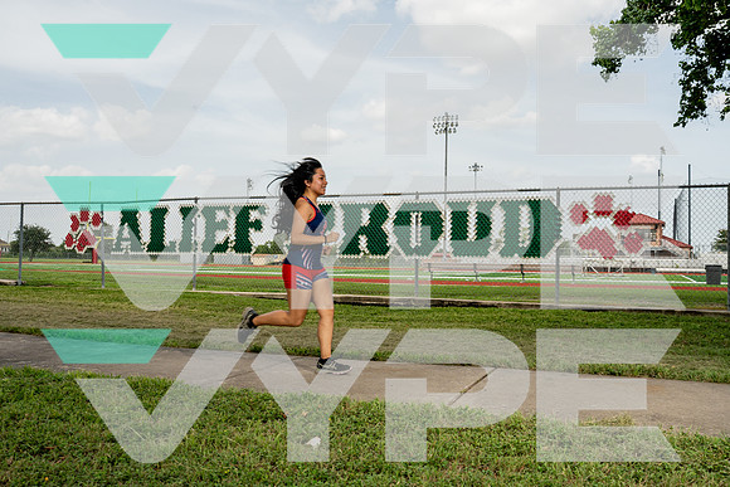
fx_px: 669
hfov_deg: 57.2
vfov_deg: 40.0
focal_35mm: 33
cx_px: 365
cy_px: 244
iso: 200
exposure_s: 1/200
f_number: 13
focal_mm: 33
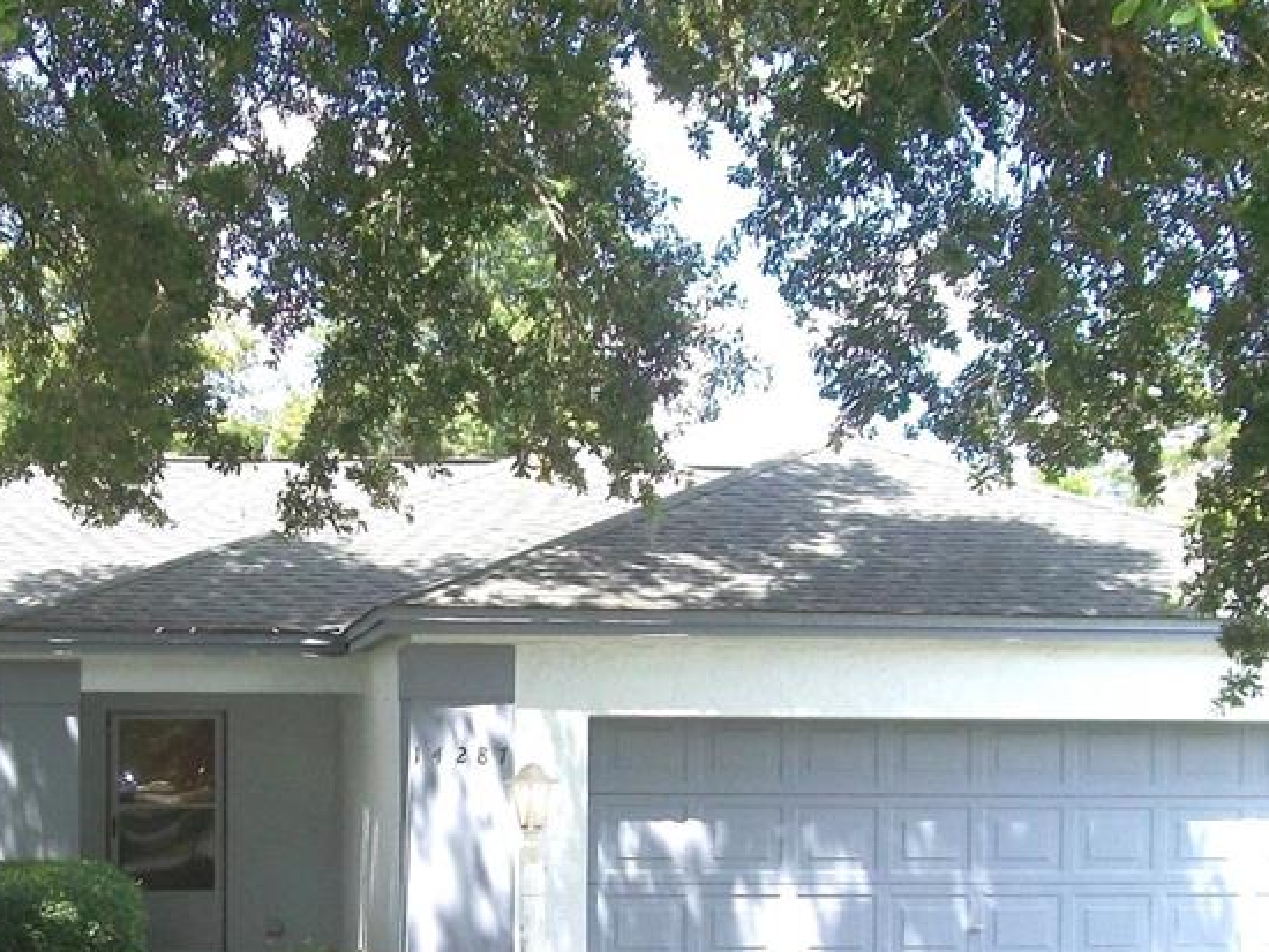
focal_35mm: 67
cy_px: 830
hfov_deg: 28.7
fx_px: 2457
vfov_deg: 21.5
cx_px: 411
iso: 80
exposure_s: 1/400
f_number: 2.7
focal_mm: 6
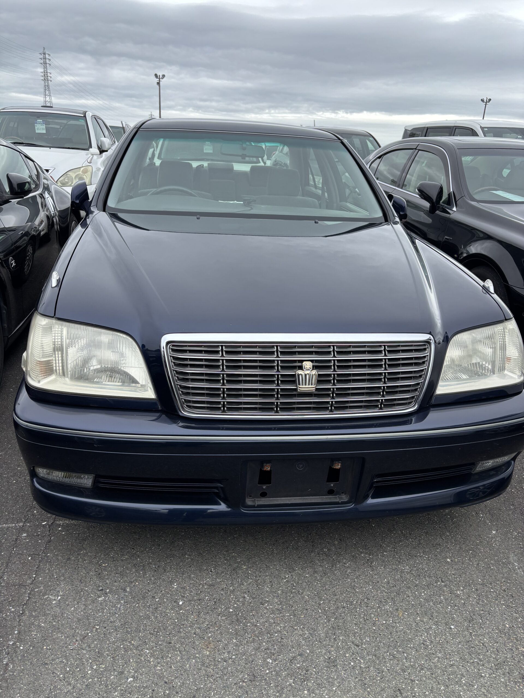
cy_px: 349
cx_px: 262
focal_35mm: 26
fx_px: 525
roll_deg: -3.8
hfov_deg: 53.1
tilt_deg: -19.7
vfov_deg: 67.3
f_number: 1.6
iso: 50
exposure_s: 1/1812
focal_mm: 5.96
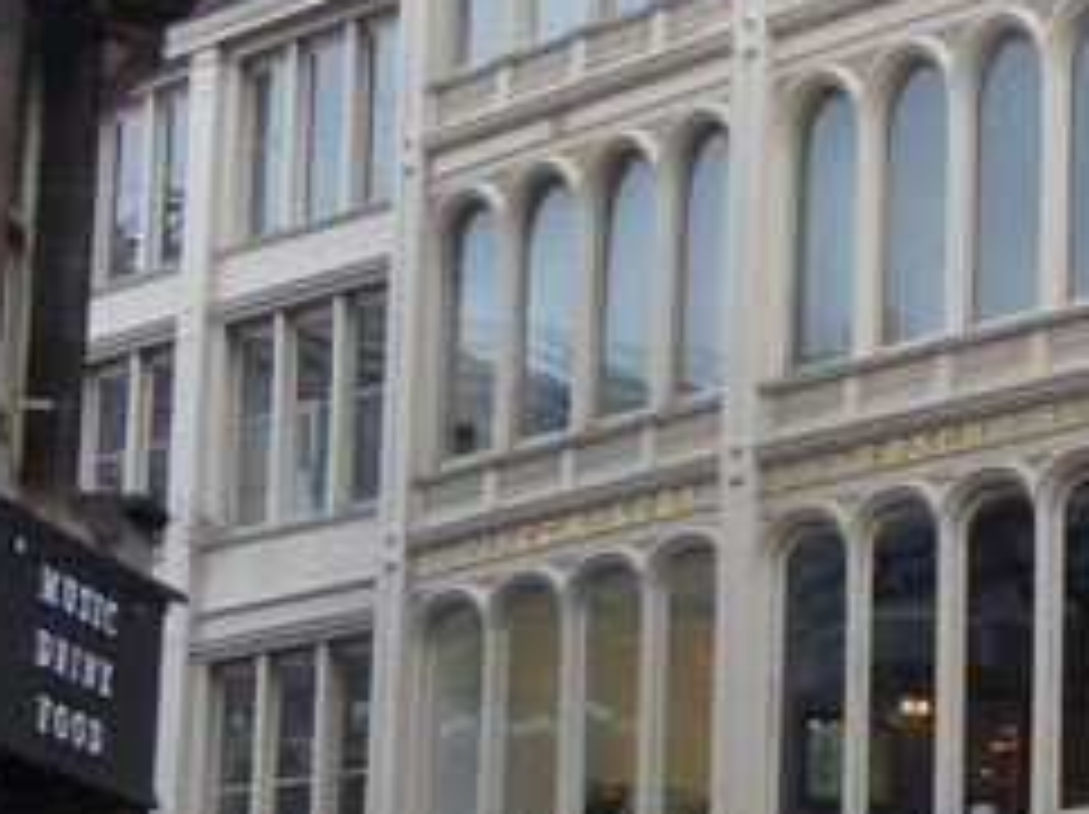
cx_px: 1701
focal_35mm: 139
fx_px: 4369
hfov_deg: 13.3
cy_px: 432
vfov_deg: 10.7
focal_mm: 7.2
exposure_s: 1/125
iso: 200
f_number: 3.8
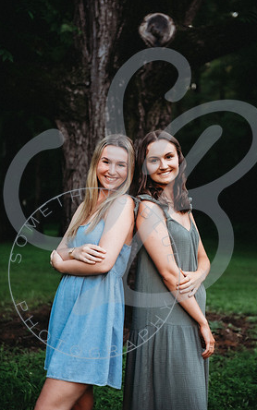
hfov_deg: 20.3
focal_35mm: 64
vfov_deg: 32.0
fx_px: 716
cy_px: 203
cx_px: 136
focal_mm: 62
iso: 200
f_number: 2.8
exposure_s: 1/160
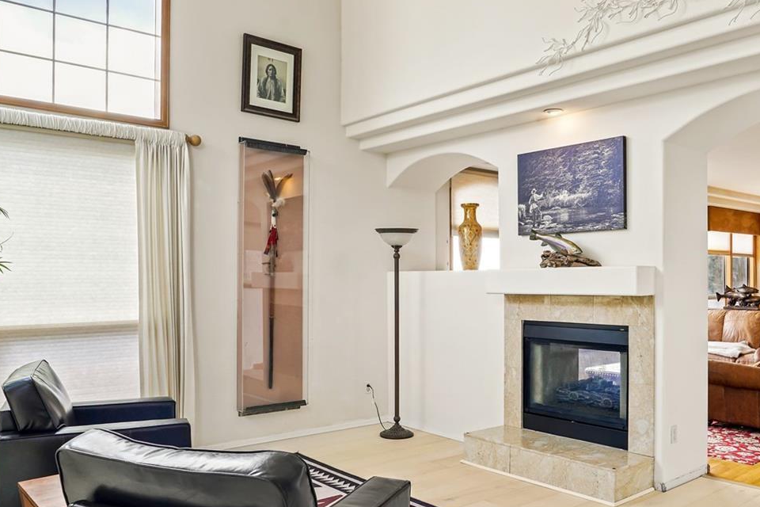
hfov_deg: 61.7
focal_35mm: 30
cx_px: 434
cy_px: 276
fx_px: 633
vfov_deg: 43.6
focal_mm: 18
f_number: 9
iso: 100
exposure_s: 1/2
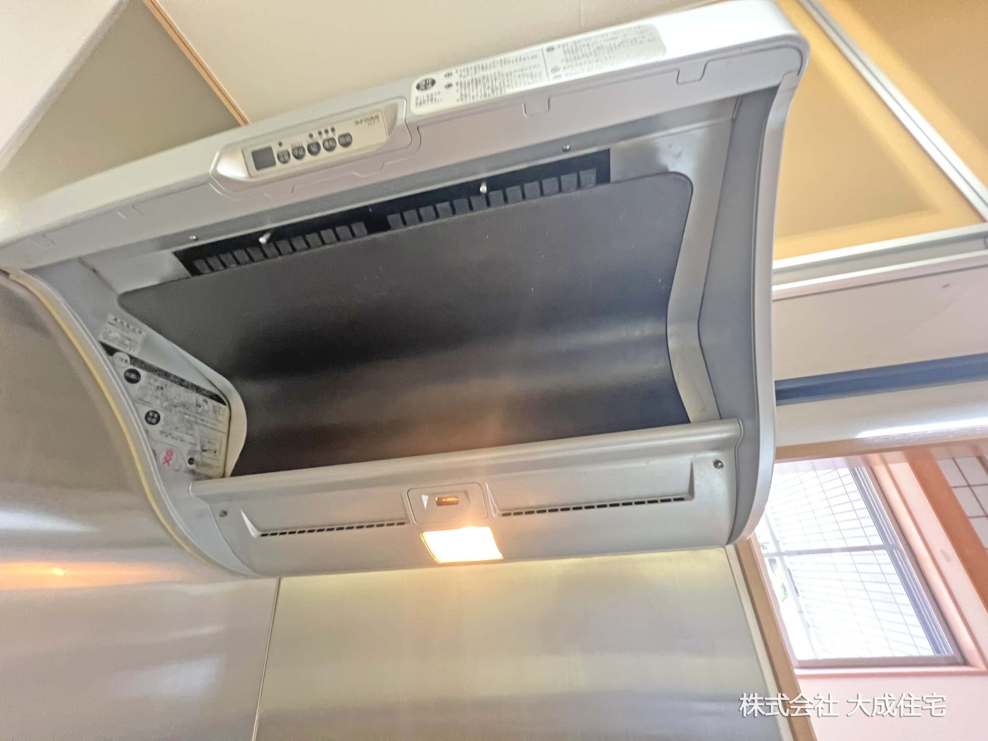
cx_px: 494
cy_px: 370
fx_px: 371
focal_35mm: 13
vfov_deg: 89.9
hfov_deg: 106.2
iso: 500
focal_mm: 1.57
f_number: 1.8
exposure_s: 1/50
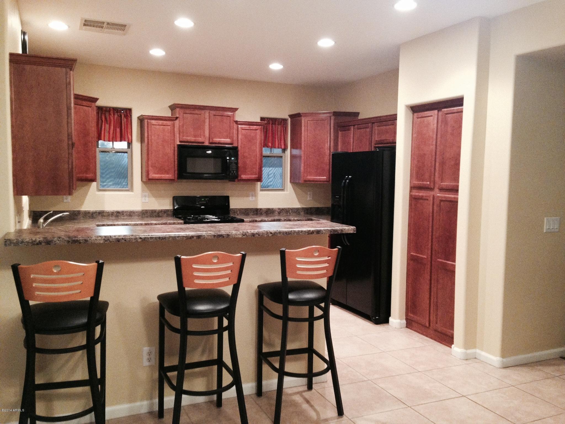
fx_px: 539
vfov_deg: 42.9
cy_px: 212
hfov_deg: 55.4
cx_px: 282
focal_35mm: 33
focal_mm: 4.12
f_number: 2.4
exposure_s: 1/17
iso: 400
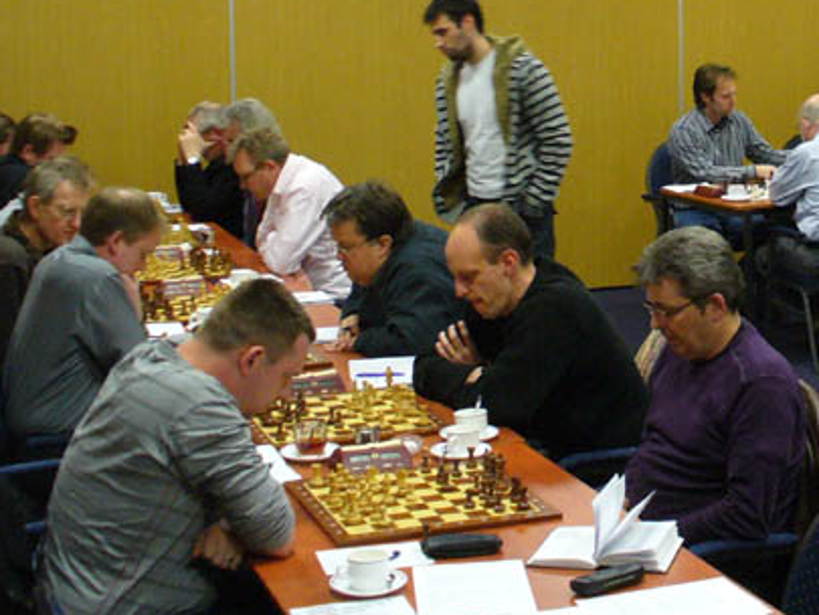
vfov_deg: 20.0
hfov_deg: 25.9
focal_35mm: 73
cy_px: 125
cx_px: 722
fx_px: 1728
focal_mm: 6.1
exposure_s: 1/15
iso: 200
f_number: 2.8
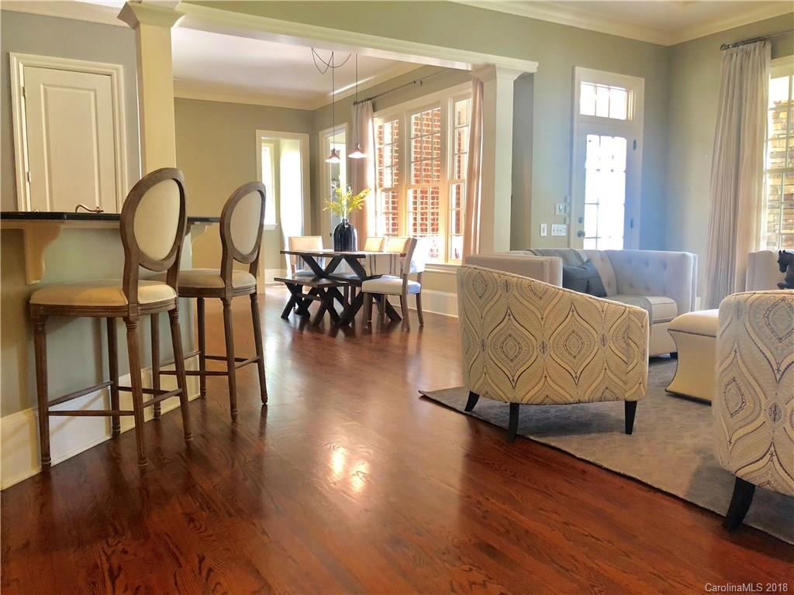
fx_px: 642
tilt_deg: -5.8
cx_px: 397
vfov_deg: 49.7
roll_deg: +0.2
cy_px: 298
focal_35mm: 28
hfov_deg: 63.4
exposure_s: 1/15
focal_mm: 3.99
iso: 50
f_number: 1.8
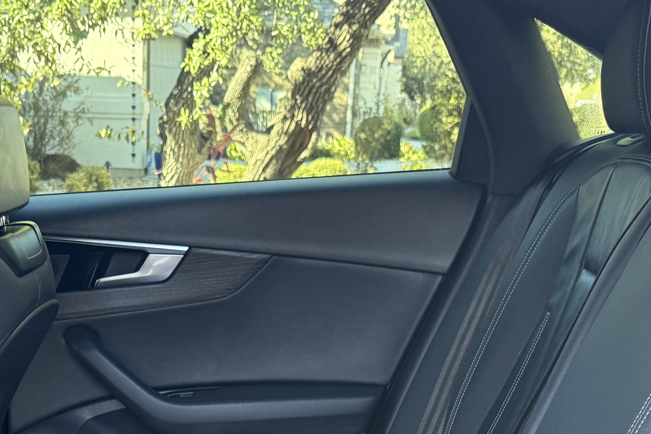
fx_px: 1121
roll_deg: -2.2
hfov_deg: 32.2
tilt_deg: -23.8
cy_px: 584
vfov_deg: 19.9
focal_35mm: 62
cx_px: 225
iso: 200
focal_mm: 6.76
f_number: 1.78
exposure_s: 1/66
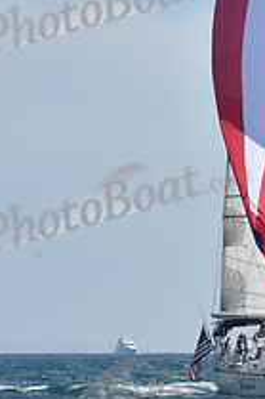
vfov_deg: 3.7
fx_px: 6138
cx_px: 350
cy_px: 78
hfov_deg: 2.5
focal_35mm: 555
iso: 250
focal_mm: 200
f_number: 11
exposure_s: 1/800
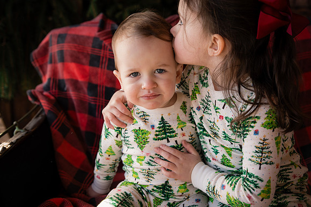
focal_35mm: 48
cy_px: 104
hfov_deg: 41.1
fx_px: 415
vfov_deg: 28.1
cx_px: 156
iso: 400
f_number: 4
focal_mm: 48
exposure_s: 1/250
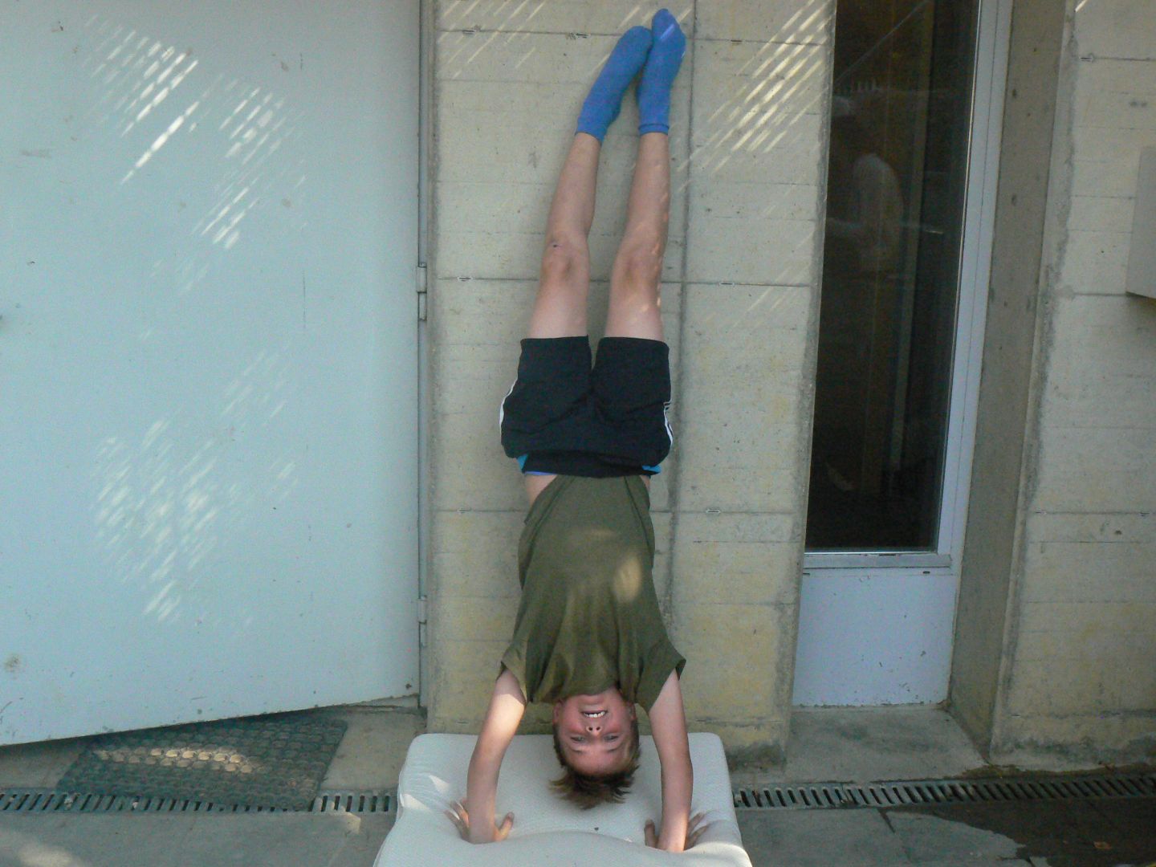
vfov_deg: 36.8
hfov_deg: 47.9
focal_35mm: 39
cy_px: 434
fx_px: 1302
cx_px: 578
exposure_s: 1/250
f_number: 8
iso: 400
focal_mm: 6.4
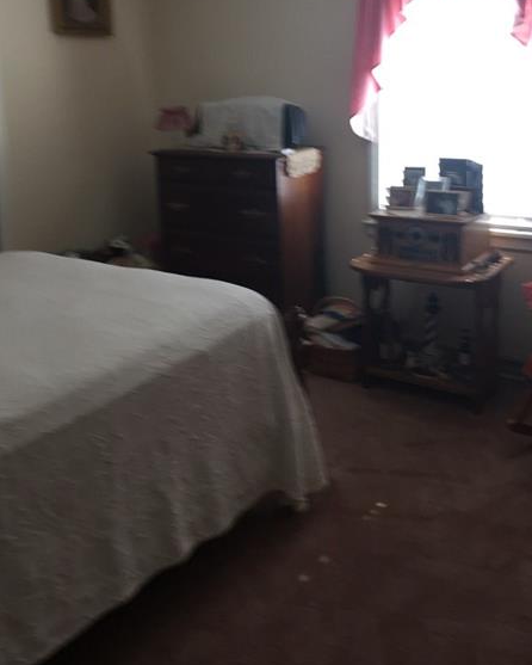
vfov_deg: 46.0
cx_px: 247
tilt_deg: -10.1
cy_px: 213
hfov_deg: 38.2
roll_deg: +3.4
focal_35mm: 39
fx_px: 767
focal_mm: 4.15
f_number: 2.2
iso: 64
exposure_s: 1/30
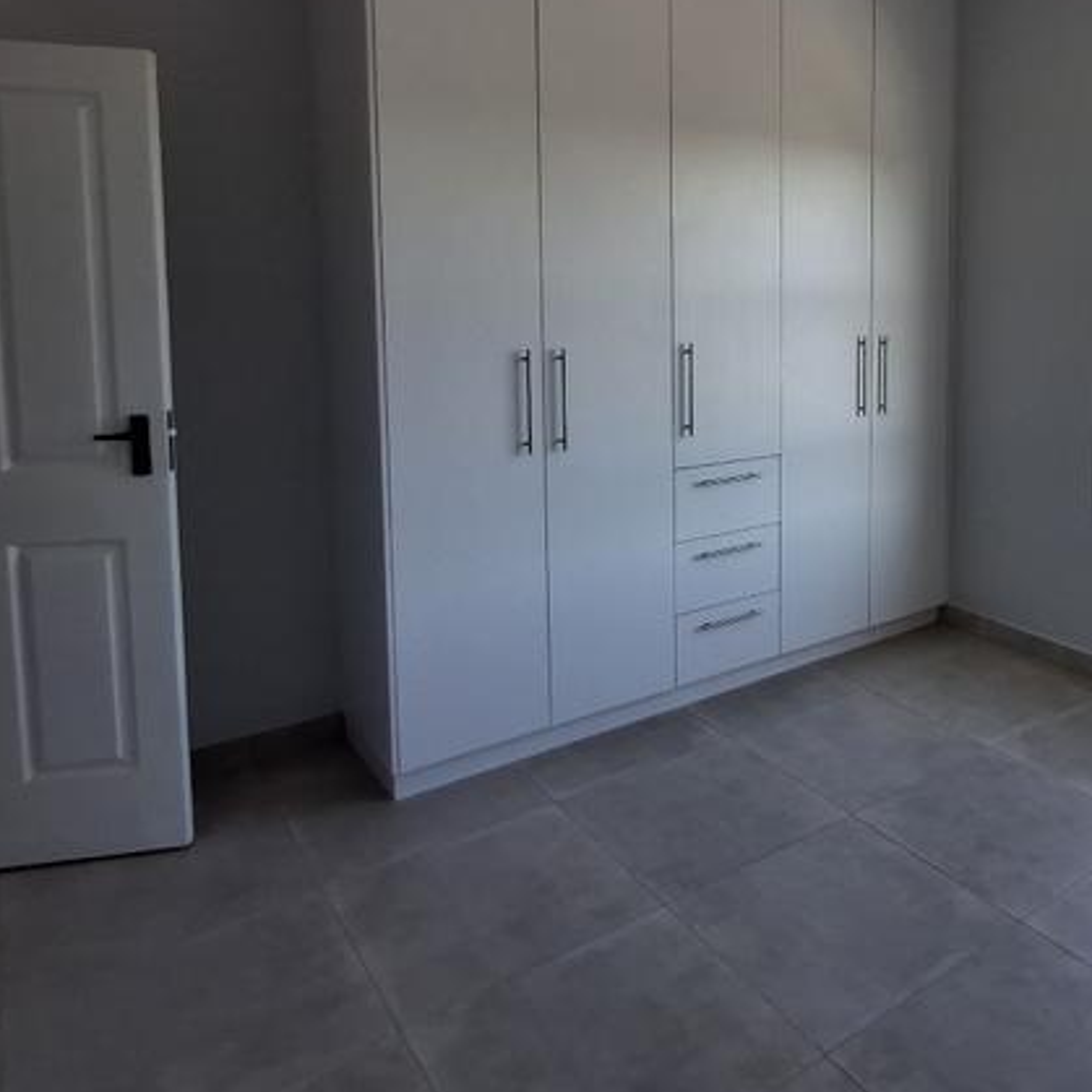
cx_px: 844
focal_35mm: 27
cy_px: 373
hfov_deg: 55.6
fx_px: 964
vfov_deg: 57.9
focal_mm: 1.64
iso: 40
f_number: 2.2
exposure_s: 1/369
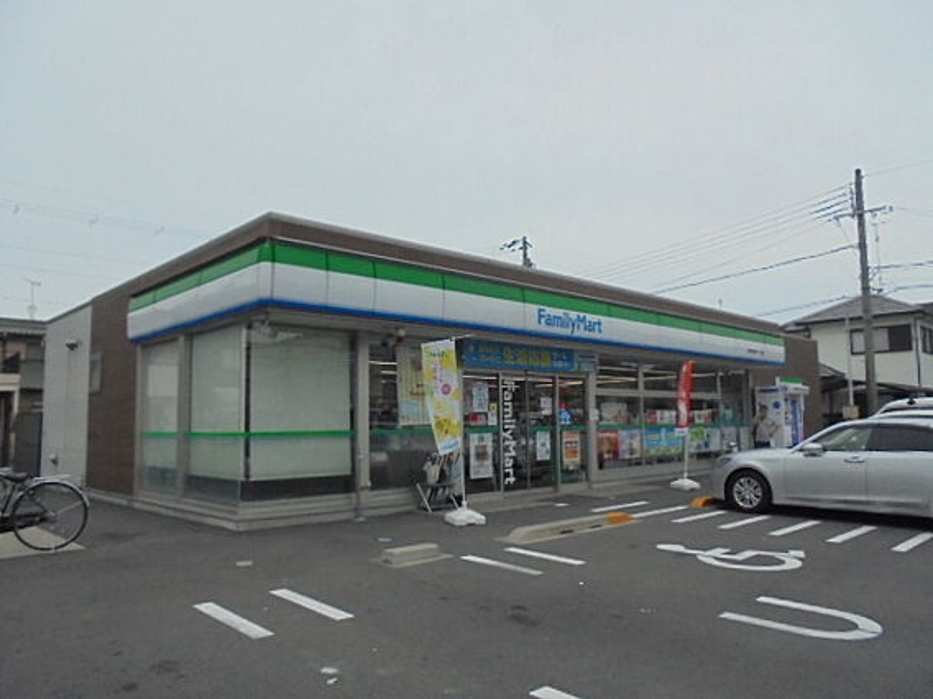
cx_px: 466
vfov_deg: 53.1
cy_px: 350
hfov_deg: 67.3
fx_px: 701
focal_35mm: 26
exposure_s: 1/400
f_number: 11.5
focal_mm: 4.6
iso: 400
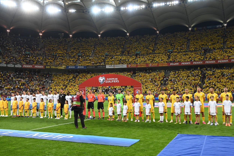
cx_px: 117
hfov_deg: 55.1
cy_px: 78
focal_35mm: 34
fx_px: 224
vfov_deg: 38.4
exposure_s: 1/1250
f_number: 4
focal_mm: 34.5
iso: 3200
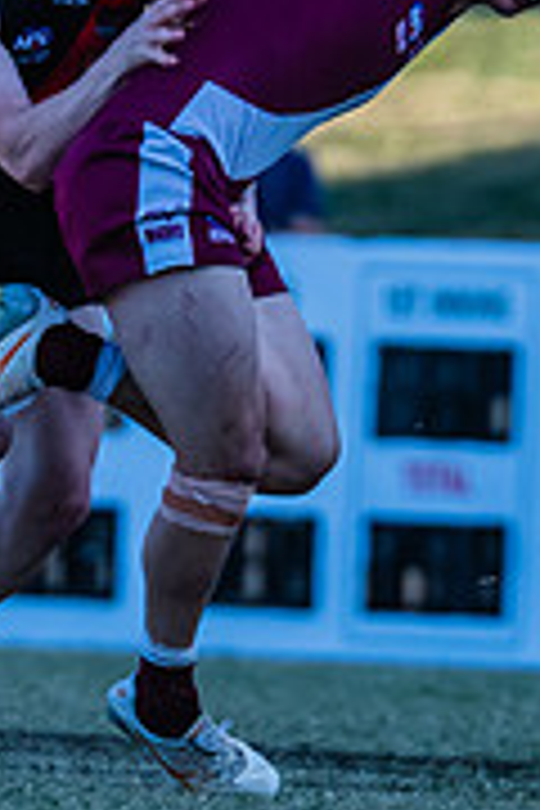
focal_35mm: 1918
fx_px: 43152
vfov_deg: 1.1
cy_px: 208
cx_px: 152
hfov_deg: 0.7
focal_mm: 420
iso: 800
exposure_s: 1/1600
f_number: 6.3
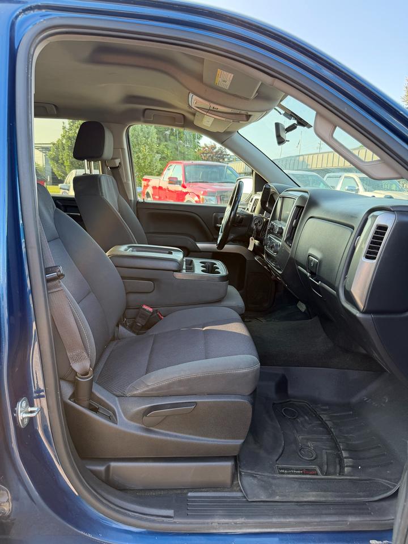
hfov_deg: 56.8
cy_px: 272
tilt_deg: -12.7
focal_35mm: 24
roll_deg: -2.6
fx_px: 377
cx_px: 204
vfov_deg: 71.6
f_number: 1.78
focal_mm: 6.76
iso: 100
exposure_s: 1/185
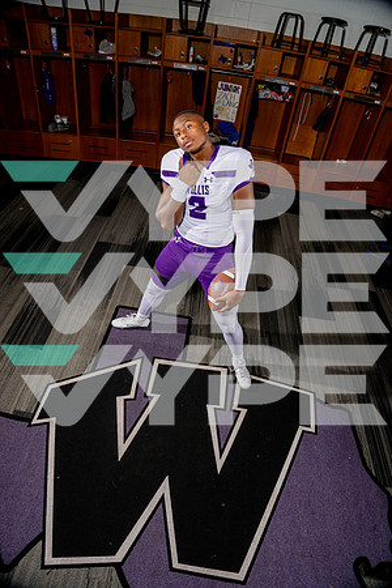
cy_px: 294
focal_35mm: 20
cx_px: 196
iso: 100
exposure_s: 1/250
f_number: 5.6
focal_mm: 20
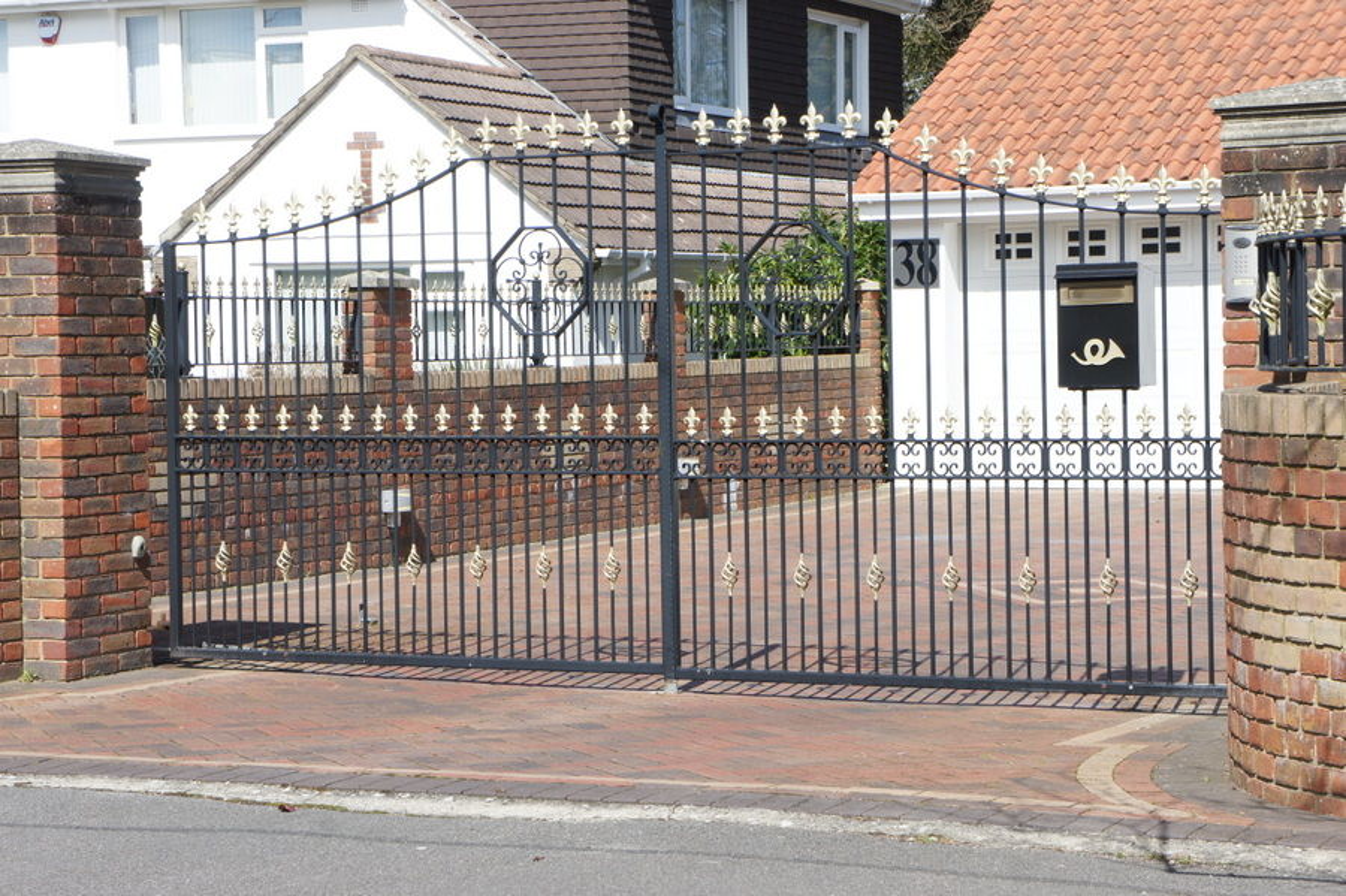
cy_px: 448
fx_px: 3083
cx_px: 673
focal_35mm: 82
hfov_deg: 24.6
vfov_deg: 16.5
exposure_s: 1/320
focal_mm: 55
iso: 200
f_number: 9
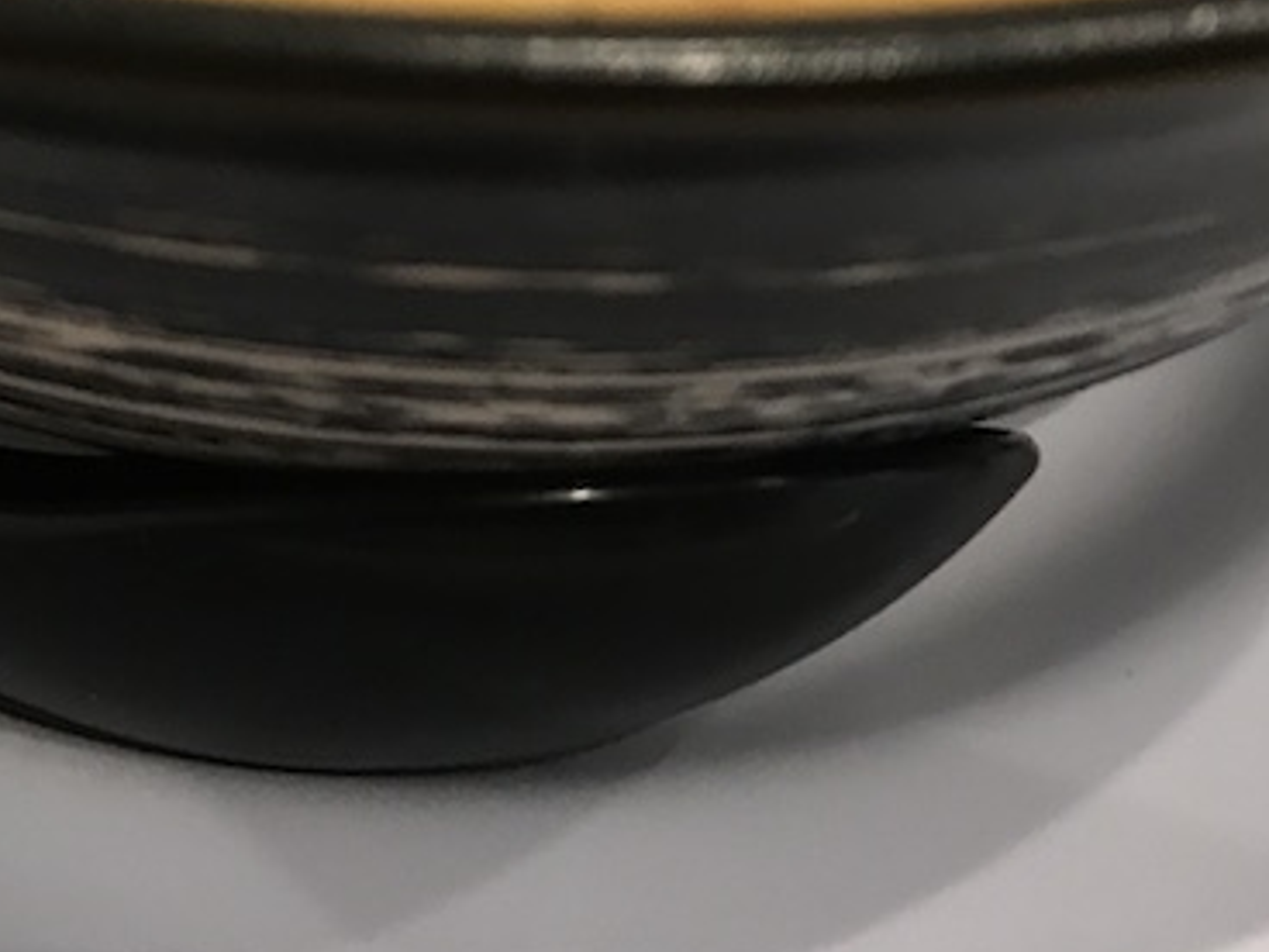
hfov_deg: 25.3
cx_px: 303
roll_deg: +0.1
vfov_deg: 18.0
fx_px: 2786
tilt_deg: -35.1
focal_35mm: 76
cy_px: -304
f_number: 1.8
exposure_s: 1/15
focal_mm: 3.99
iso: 40
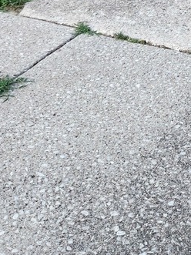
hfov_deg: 19.0
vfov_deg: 21.0
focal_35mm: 75
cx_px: 197
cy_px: -153
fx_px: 552
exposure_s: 1/40
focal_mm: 5.4
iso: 640
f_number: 1.8
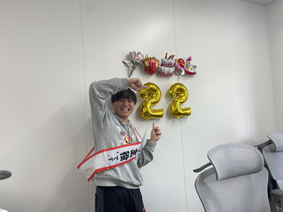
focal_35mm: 26
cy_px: 106
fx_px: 213
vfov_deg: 53.1
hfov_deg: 67.3
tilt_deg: +0.7
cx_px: 142
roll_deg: +3.9
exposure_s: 1/120
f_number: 1.6
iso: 50
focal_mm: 4.2
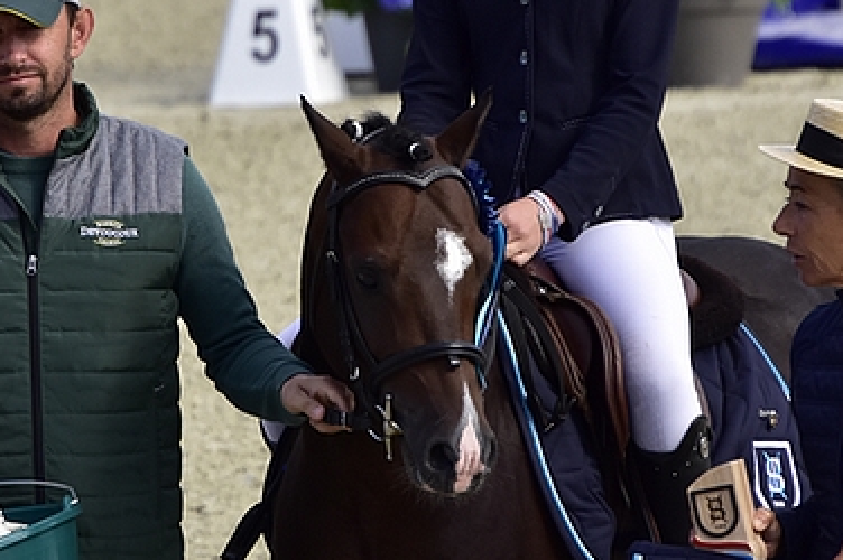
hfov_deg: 2.9
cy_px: 147
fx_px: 16447
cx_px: 278
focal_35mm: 703
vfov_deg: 2.0
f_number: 5.6
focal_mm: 200
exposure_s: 1/1500
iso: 400
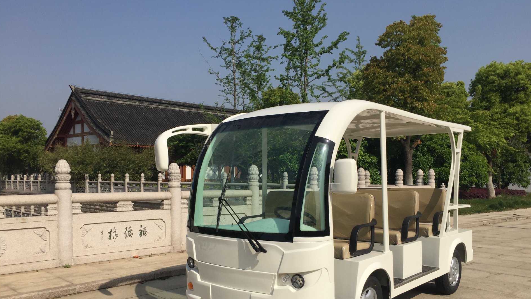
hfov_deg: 61.0
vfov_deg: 36.4
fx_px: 451
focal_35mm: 32
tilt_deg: -1.9
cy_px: 192
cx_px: 266
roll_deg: -1.7
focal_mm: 4.15
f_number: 2.2
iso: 32
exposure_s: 1/4405
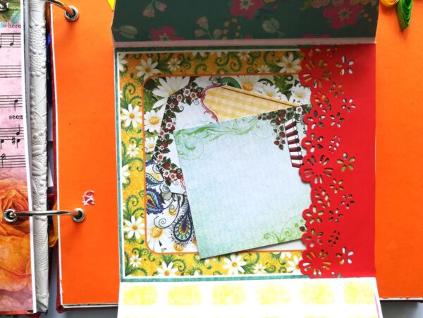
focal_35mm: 26
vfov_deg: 53.1
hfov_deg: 67.3
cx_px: 212
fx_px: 318
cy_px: 159
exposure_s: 1/120
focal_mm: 3.83
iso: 80
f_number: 2.2
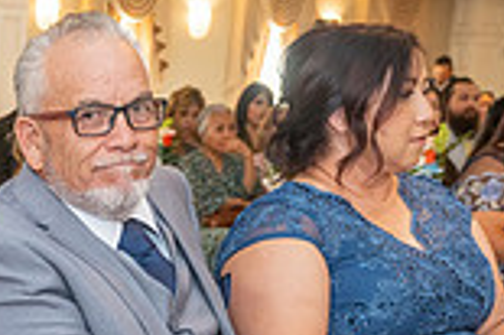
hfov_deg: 21.1
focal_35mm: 90
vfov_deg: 14.4
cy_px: 470
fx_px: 1259
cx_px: -94
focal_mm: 24
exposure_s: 1/200
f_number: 3.5
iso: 1250
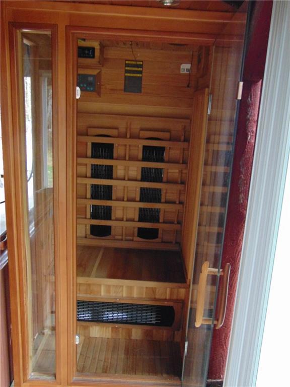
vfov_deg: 60.0
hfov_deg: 46.8
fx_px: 335
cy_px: 194
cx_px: 145
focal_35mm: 30
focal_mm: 5.4
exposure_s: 1/13
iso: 400
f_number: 3.1
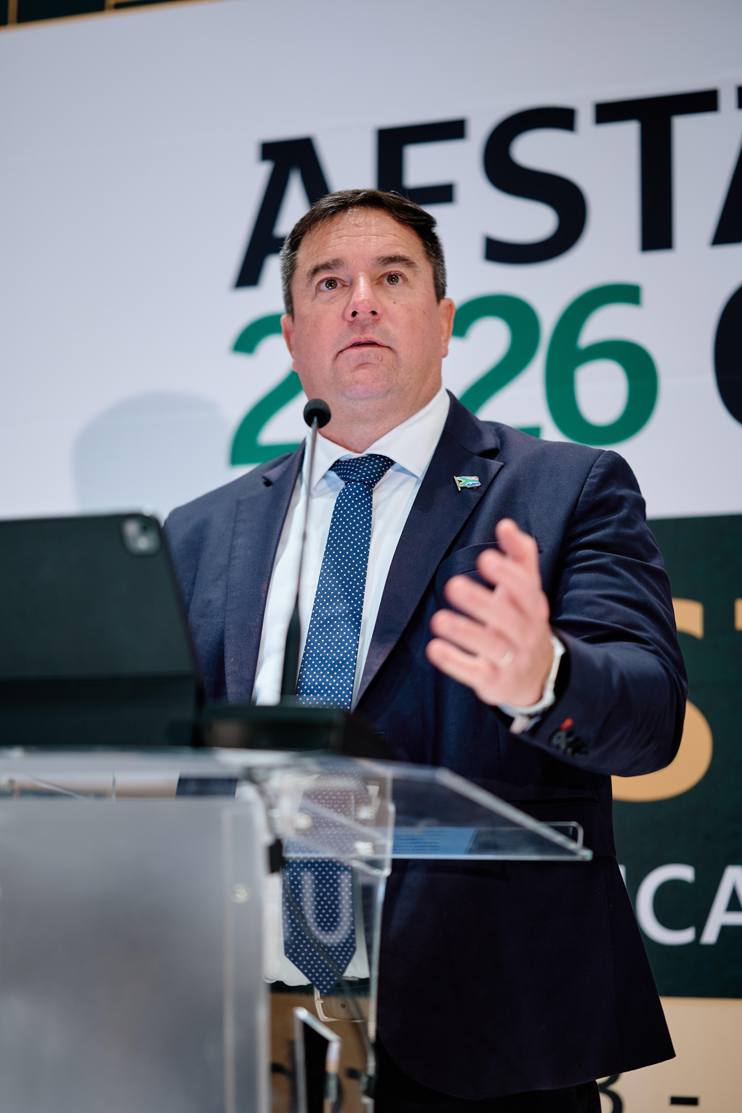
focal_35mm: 85
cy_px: 556
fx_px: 2628
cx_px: 371
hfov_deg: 16.1
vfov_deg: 23.9
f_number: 1.8
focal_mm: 85
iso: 400
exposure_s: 1/200
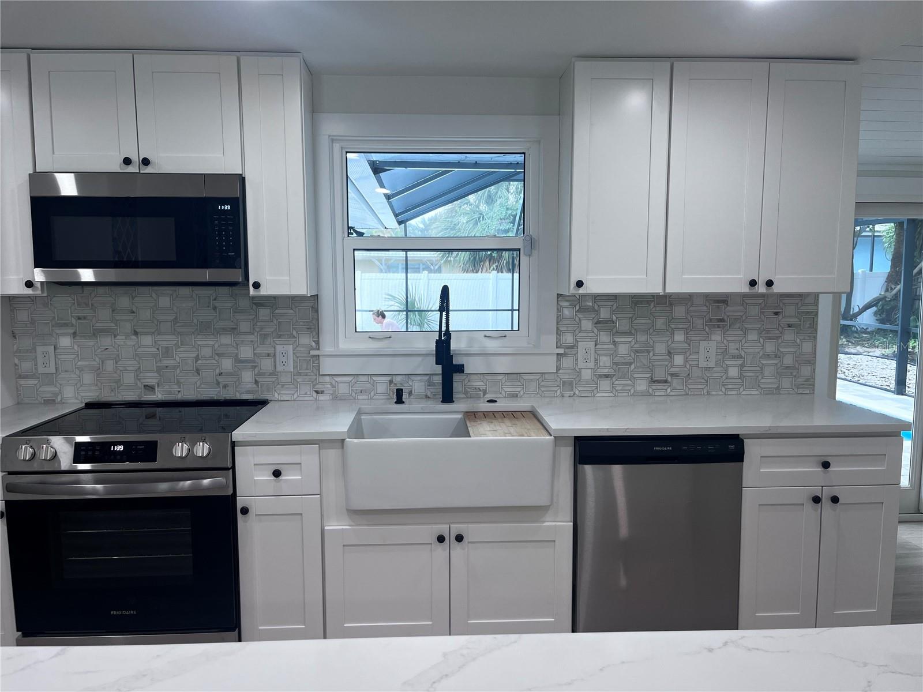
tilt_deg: -7.2
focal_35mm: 26
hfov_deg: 67.3
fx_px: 693
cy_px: 346
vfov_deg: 53.1
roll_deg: +0.0
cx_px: 462
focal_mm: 5.1
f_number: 1.6
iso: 64
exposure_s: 1/120
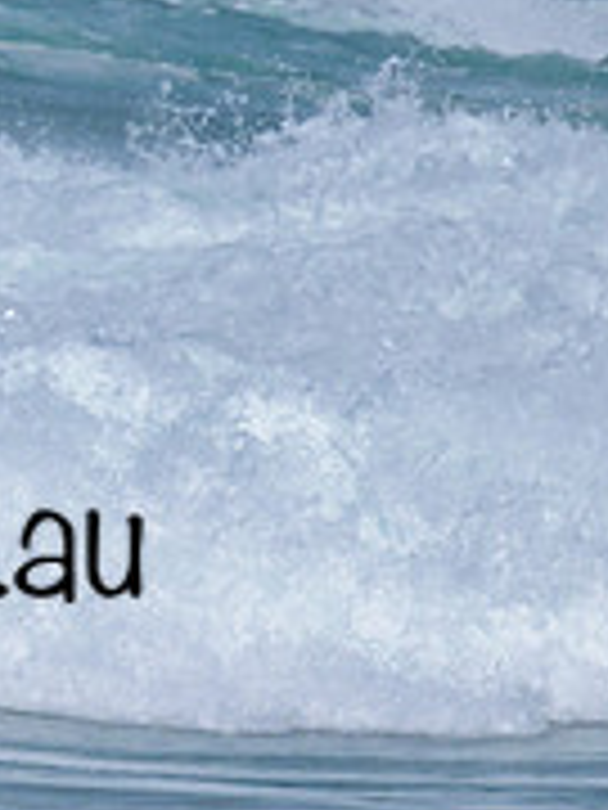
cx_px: -441
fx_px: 79390
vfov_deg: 0.6
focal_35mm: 3390
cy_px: 499
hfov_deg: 0.4
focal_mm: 800
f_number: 11
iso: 320
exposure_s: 1/2000
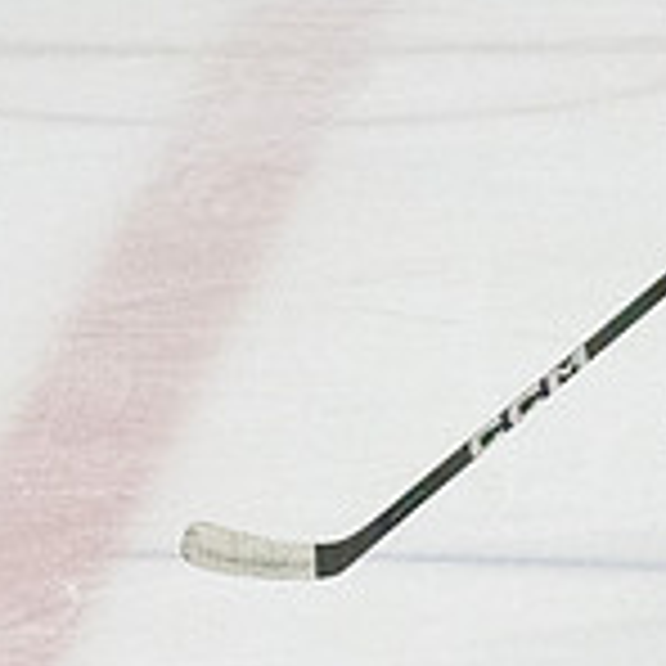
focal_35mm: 674
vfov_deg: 2.6
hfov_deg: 2.6
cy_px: 284
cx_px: 810
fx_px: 14671
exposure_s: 1/1600
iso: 8000
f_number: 5
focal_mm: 135
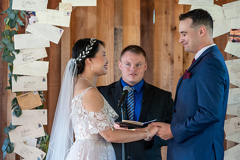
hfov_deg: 12.5
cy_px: 87
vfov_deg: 8.4
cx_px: 145
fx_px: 1094
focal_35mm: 164
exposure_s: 1/200
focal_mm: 131
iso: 2000
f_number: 4
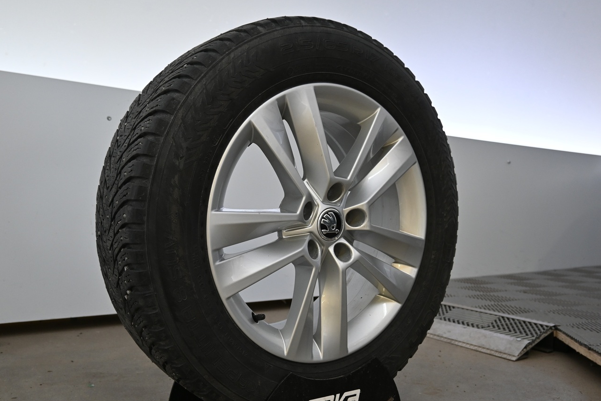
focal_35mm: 33
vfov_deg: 39.6
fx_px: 556
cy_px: 225
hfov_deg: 56.7
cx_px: 289
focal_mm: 17.5
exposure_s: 1/30
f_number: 3.5
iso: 450
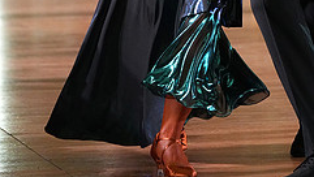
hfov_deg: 8.1
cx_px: 233
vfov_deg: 4.5
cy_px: -139
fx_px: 2225
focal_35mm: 267
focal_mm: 106
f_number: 4.5
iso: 6400
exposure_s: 1/400
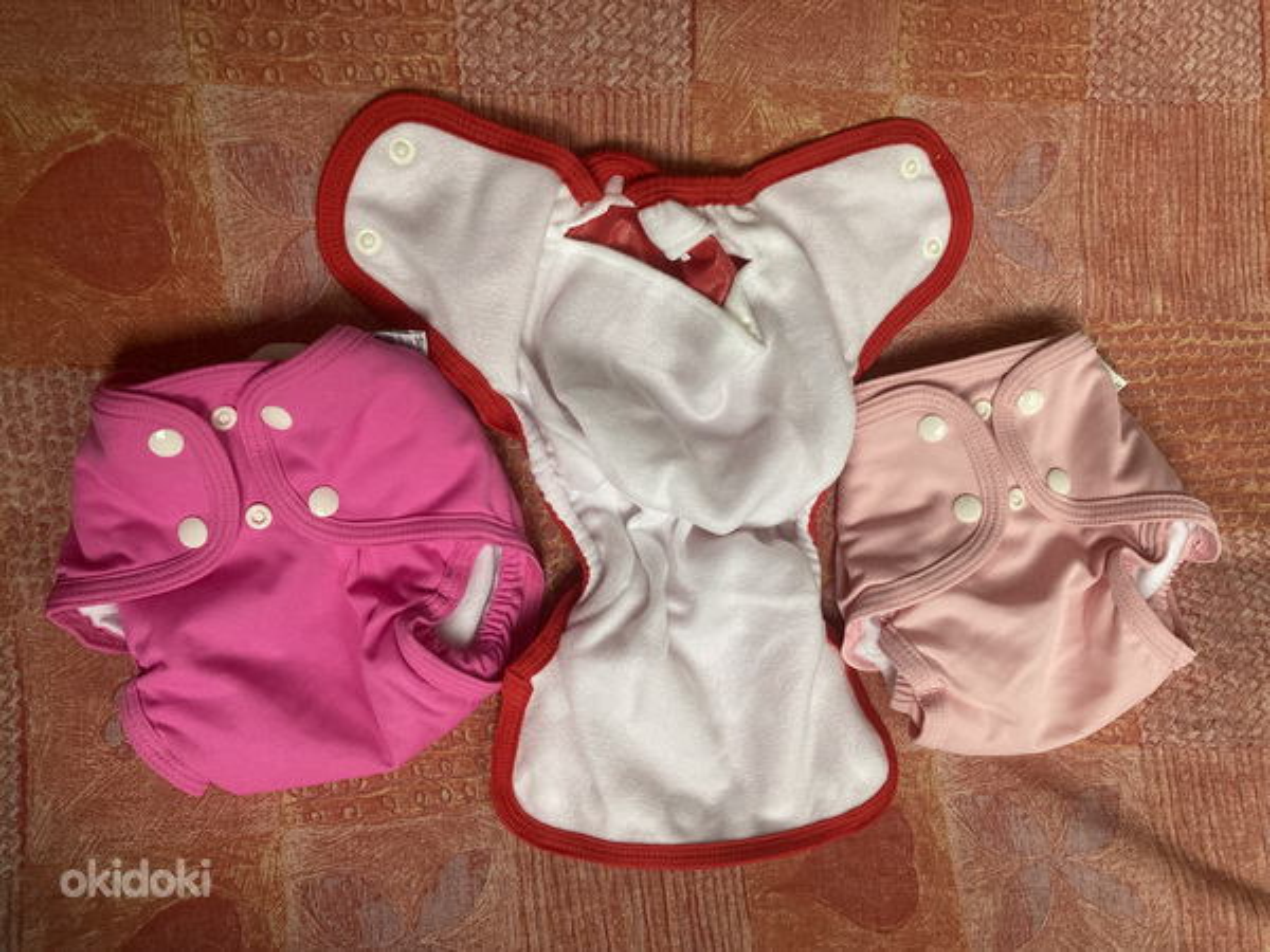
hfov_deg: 63.4
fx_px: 1027
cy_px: 476
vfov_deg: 49.7
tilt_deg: -51.7
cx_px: 635
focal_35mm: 28
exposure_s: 1/39
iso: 400
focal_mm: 3.99
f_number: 1.8
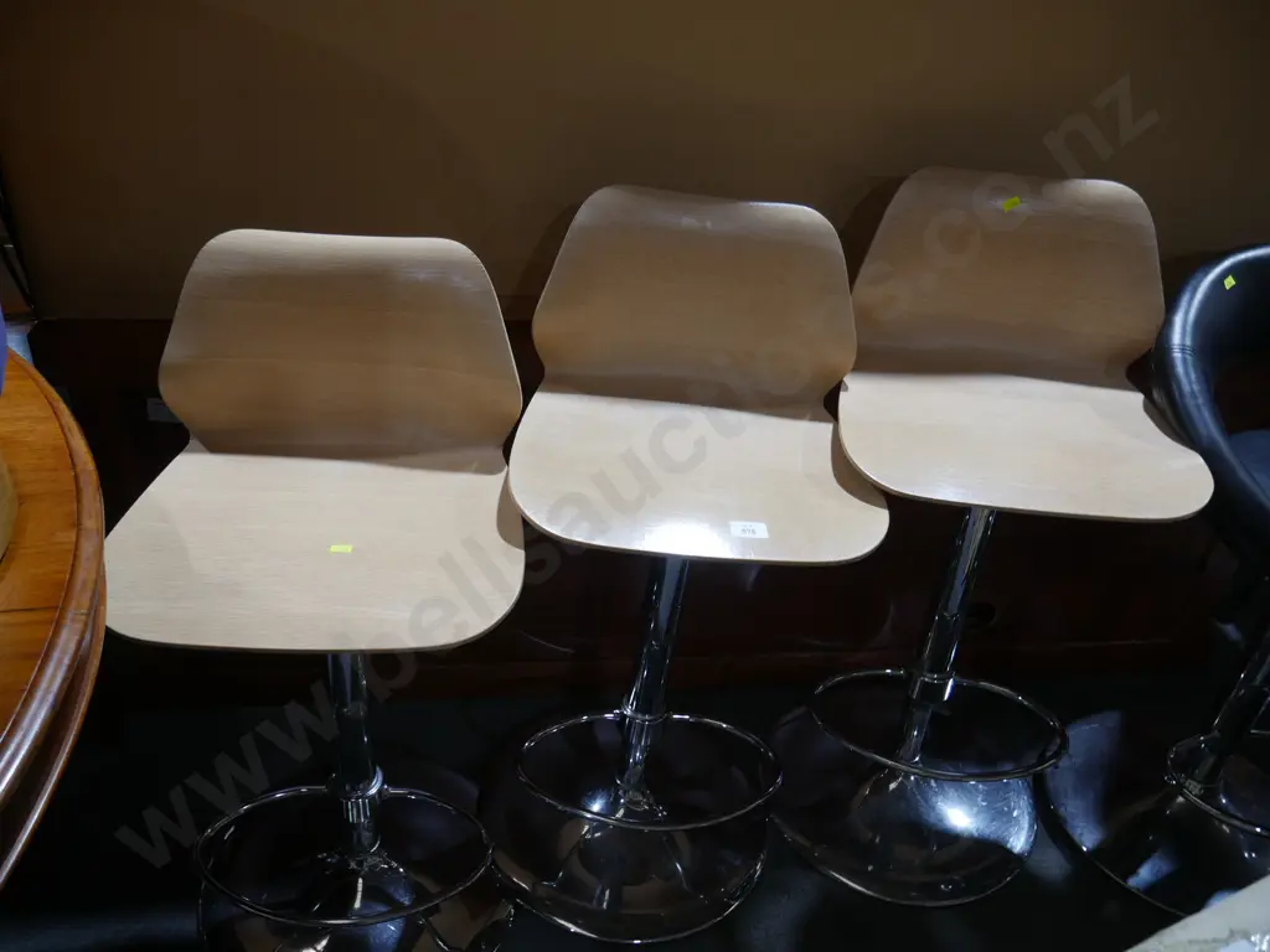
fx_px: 1027
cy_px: 476
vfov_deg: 49.7
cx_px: 635
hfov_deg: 63.4
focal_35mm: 28
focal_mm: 14
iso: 250
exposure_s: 1/60
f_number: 3.5
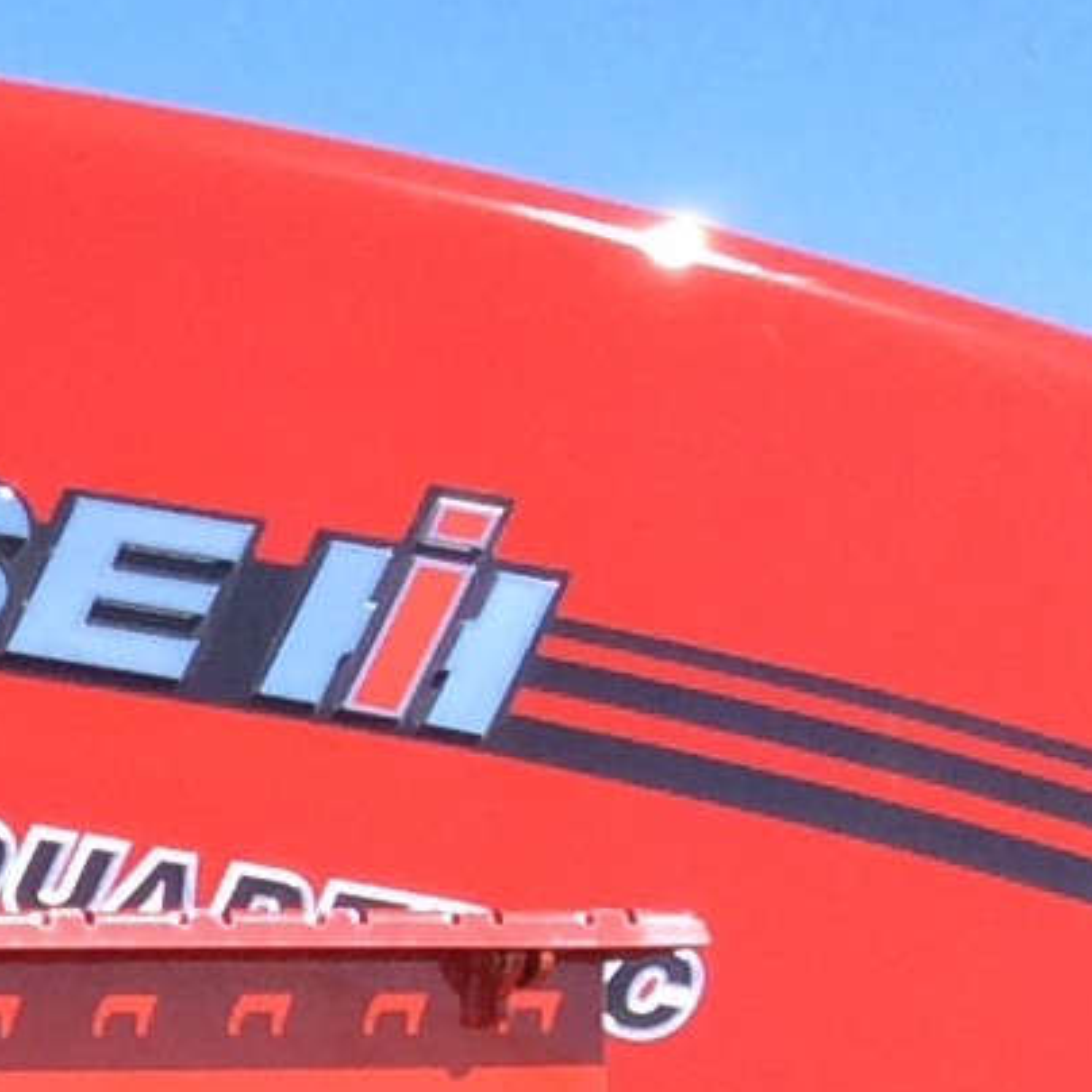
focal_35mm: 181
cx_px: -1854
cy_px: 1773
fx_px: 6460
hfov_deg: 8.5
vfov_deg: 9.3
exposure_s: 1/743
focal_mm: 3.3
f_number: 2.4
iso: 32
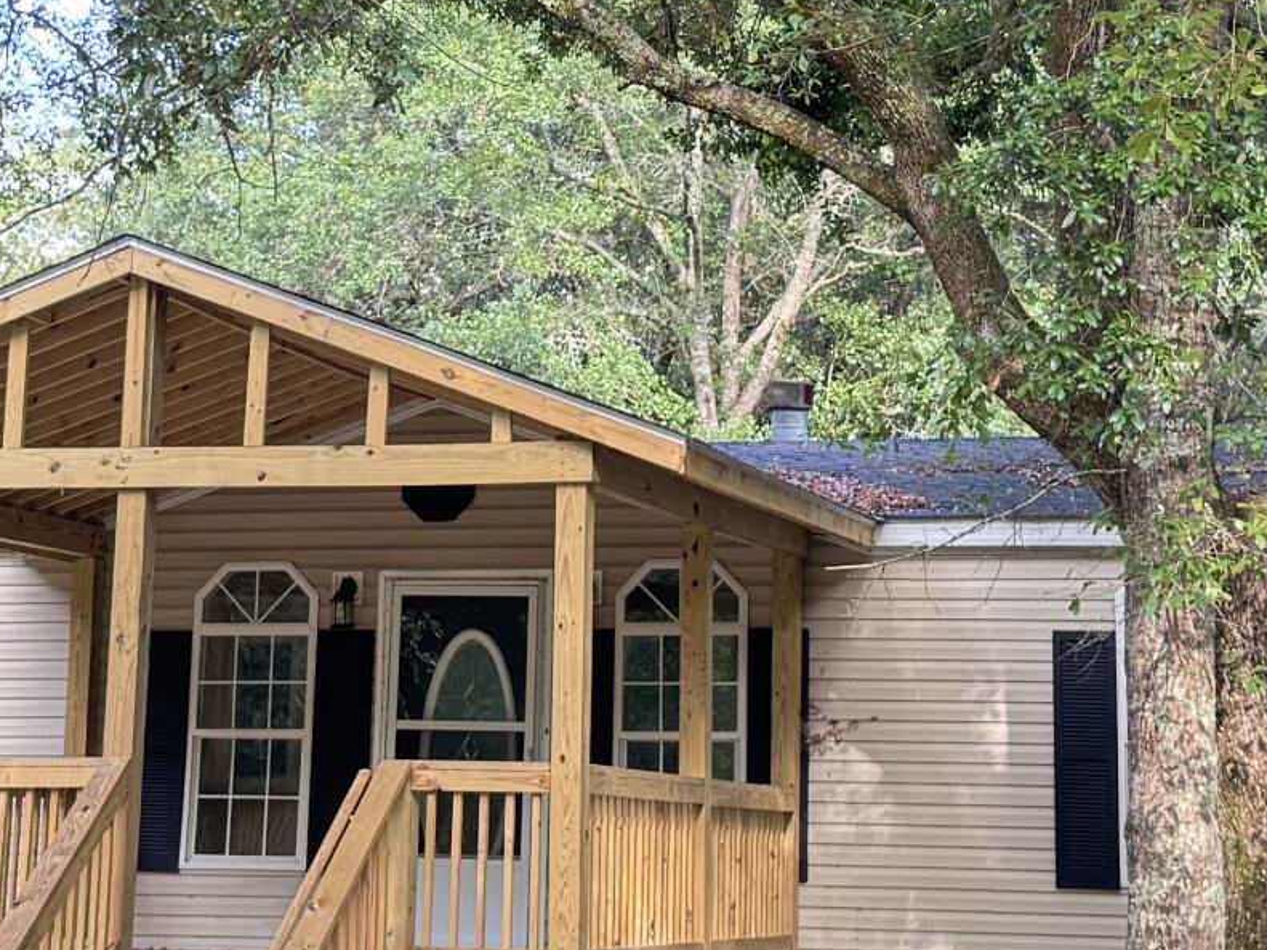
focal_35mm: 91
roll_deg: -2.0
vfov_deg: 15.9
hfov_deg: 21.5
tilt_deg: +13.3
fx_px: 3330
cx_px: 634
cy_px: 18
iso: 100
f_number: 1.78
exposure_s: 1/121
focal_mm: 6.76
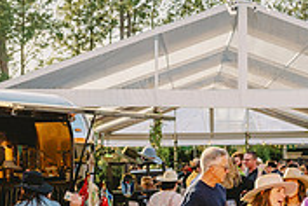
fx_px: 881
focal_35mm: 103
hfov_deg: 19.5
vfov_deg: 13.2
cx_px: 274
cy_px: 154
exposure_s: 1/3200
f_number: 4
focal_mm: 29
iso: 640
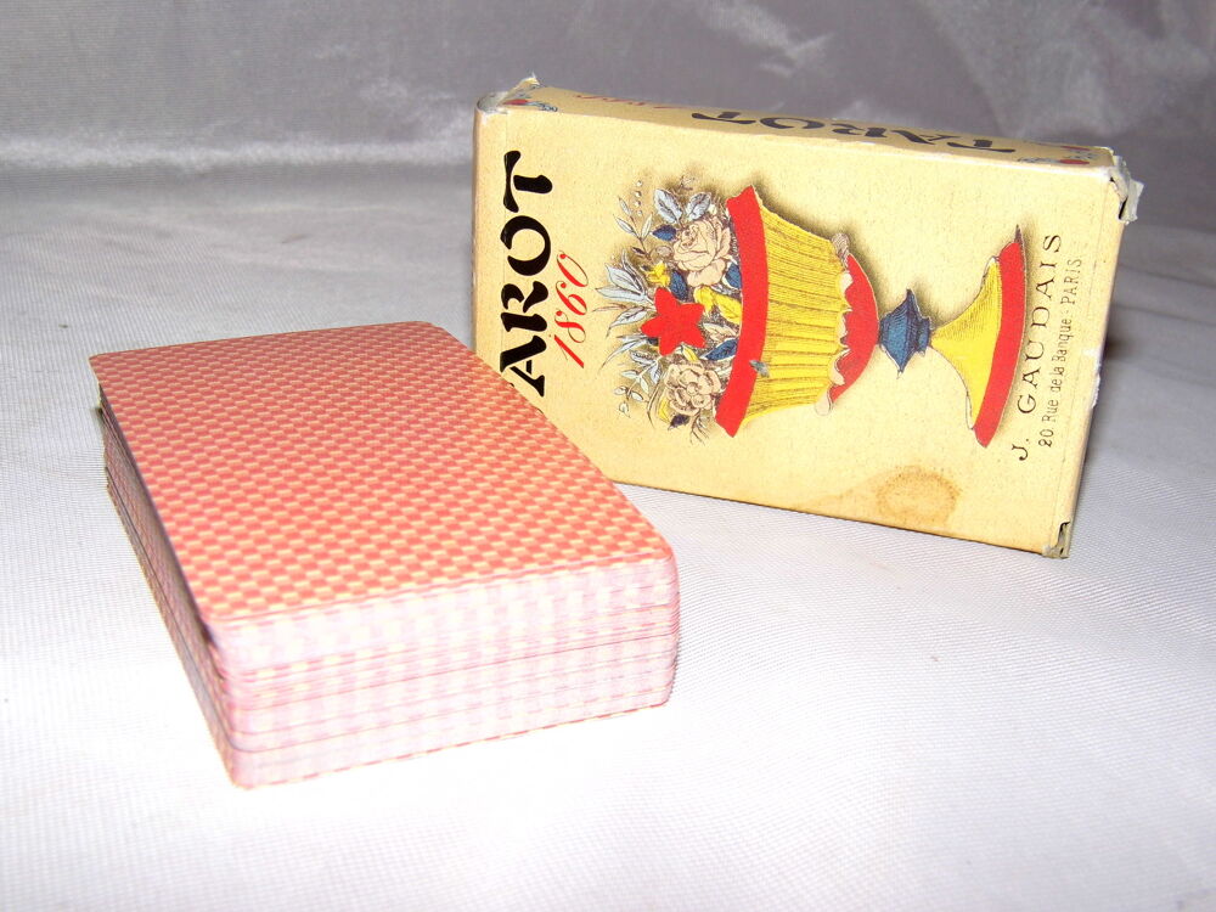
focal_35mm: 43
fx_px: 1511
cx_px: 608
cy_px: 456
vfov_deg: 33.6
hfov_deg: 43.9
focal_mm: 7.7
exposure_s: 1/60
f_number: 3.5
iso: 100
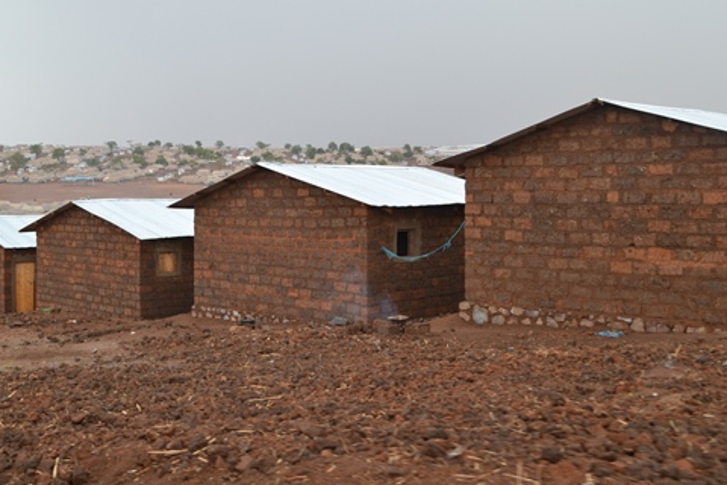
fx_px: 909
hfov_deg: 43.5
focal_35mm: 45
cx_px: 326
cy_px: 202
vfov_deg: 29.8
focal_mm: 24
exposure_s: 1/125
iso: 280
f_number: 5.6
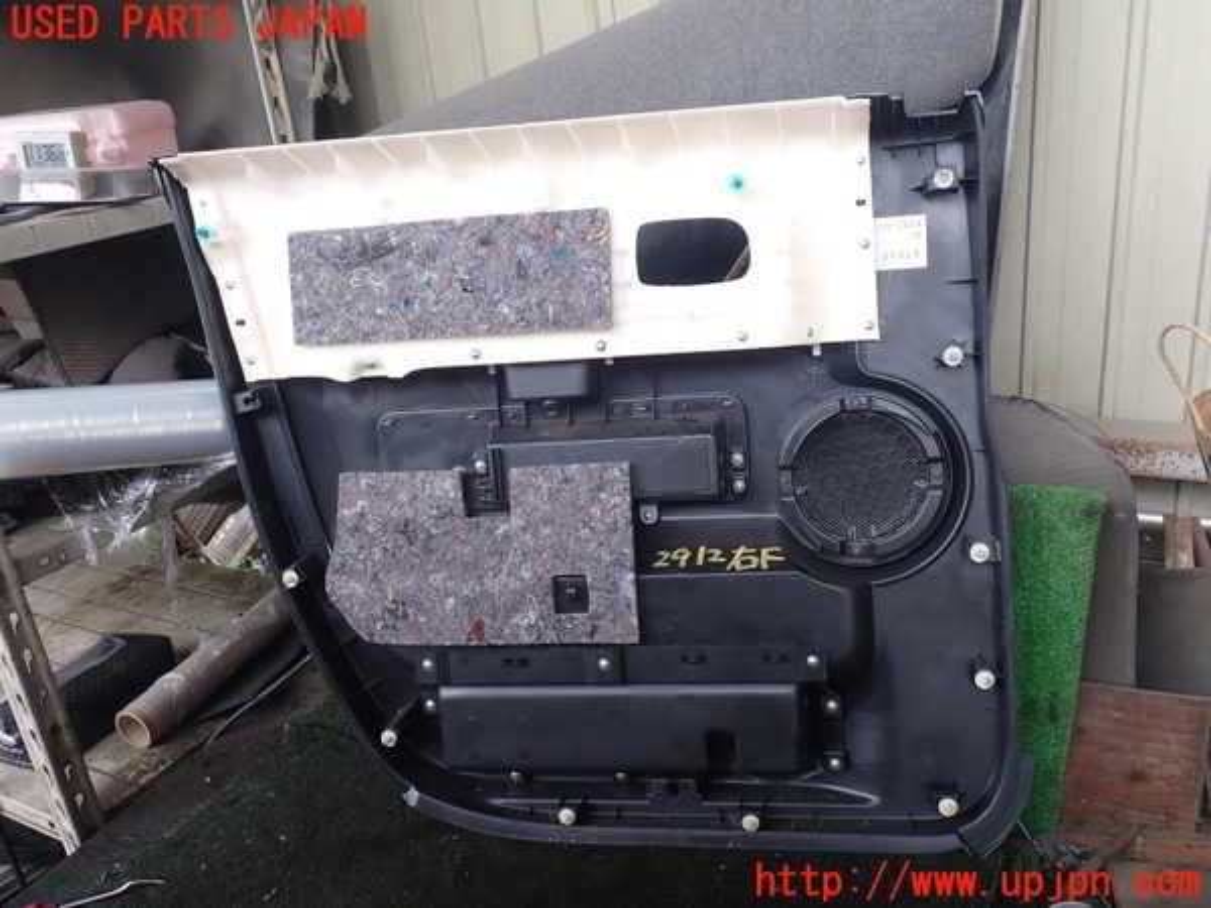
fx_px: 1050
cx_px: 606
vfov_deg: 46.8
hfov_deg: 60.0
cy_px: 454
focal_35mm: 30
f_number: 3.2
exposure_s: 1/80
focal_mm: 5.4
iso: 100
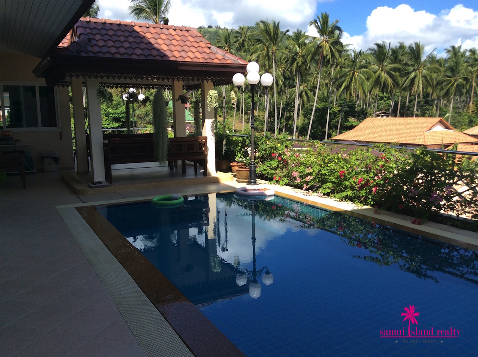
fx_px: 441
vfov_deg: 44.1
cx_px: 239
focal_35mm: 32
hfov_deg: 56.9
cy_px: 178
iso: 32
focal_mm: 3.3
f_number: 2.4
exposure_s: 1/907
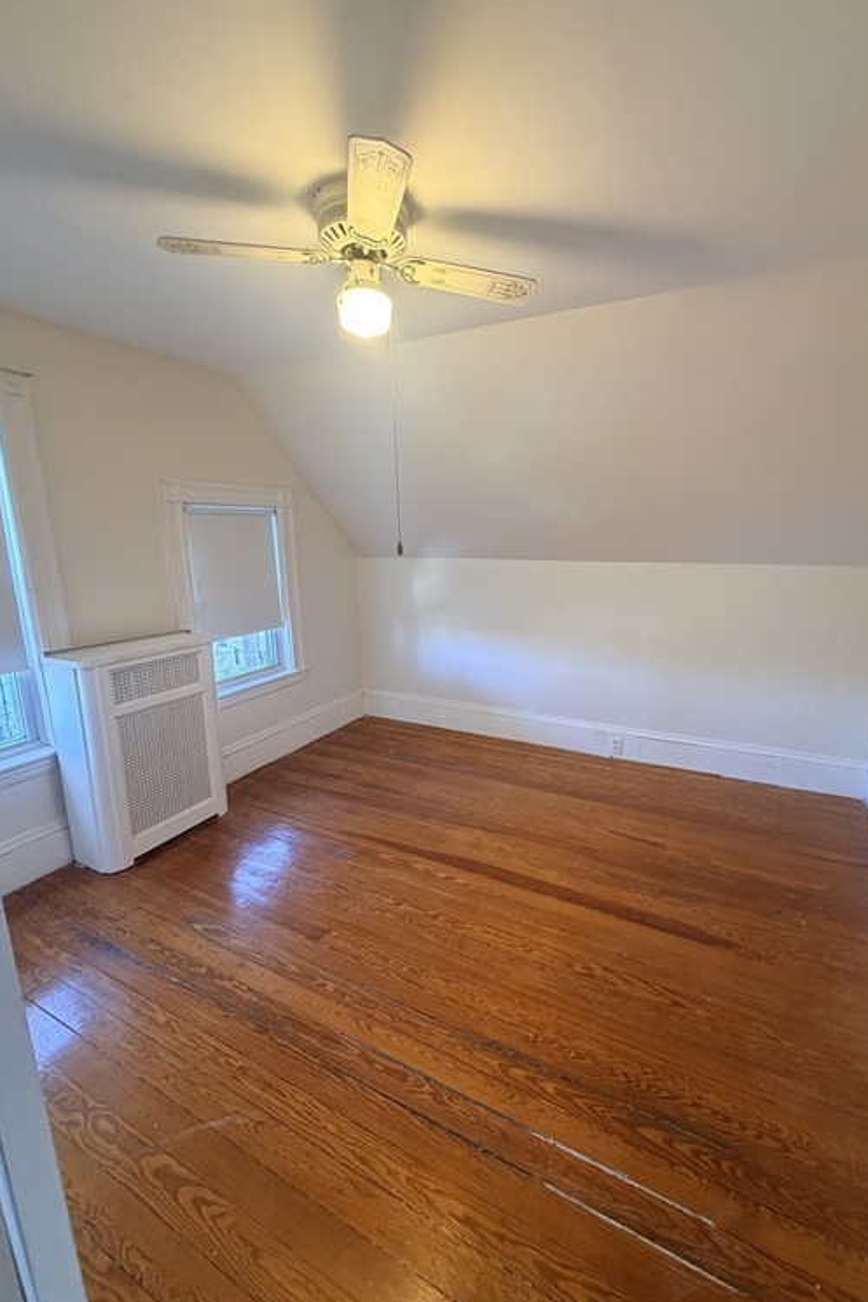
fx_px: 543
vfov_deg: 100.4
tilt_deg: -11.6
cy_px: 644
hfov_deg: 77.1
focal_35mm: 15
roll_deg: +0.3
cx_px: 473
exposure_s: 1/60
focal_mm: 2.22
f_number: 2.2
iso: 320
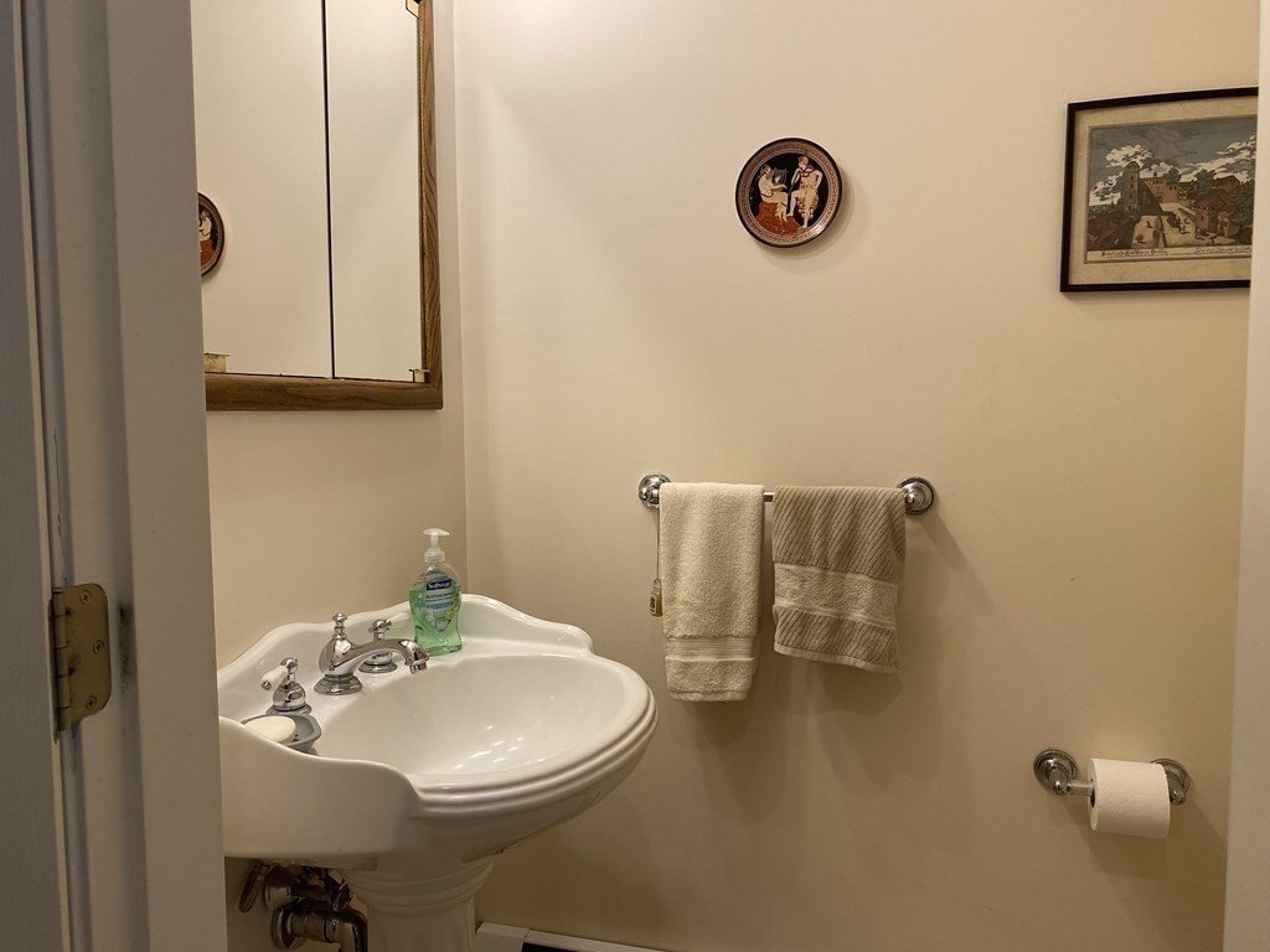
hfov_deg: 67.3
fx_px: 954
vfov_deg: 53.1
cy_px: 476
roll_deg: -0.5
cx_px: 635
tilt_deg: -4.9
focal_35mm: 26
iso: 64
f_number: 1.8
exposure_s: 1/120
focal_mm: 4.25
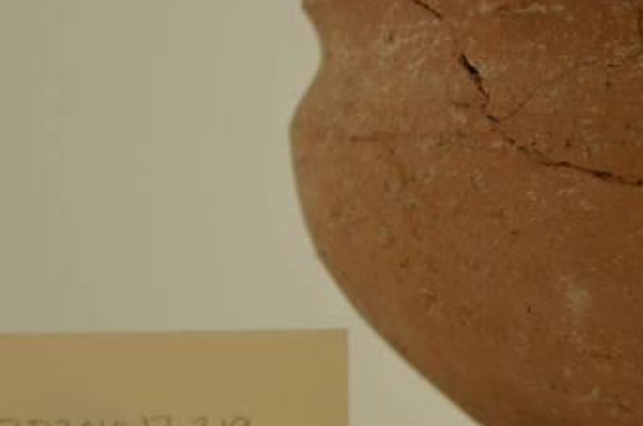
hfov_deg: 18.3
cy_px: 225
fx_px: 1964
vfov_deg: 12.4
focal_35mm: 110
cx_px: 592
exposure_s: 1/60
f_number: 4.5
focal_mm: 31
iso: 200
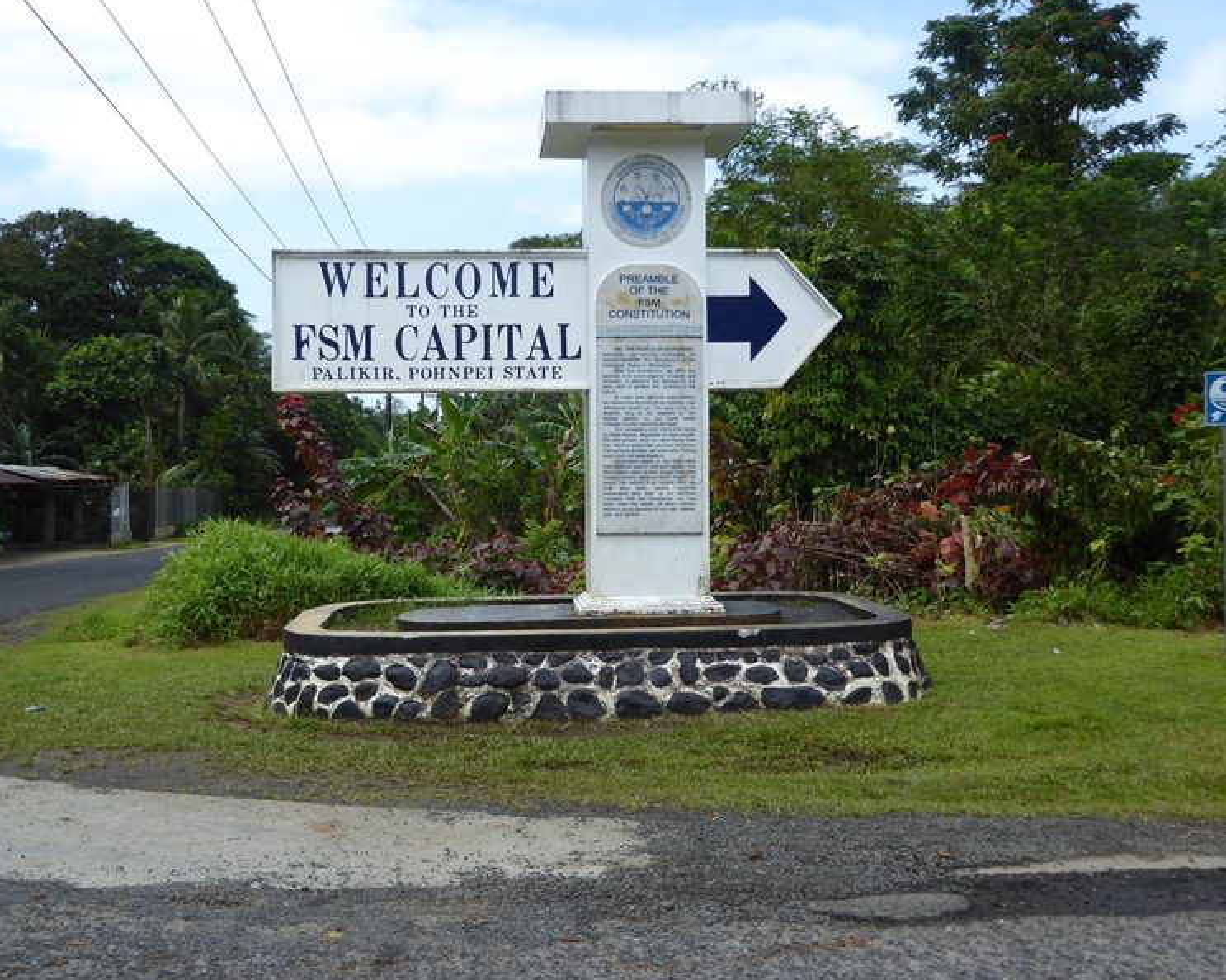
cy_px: 488
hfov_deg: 44.8
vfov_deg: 36.5
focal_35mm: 41
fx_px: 1487
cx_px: 568
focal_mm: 6.7
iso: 80
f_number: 3.7
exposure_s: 1/500
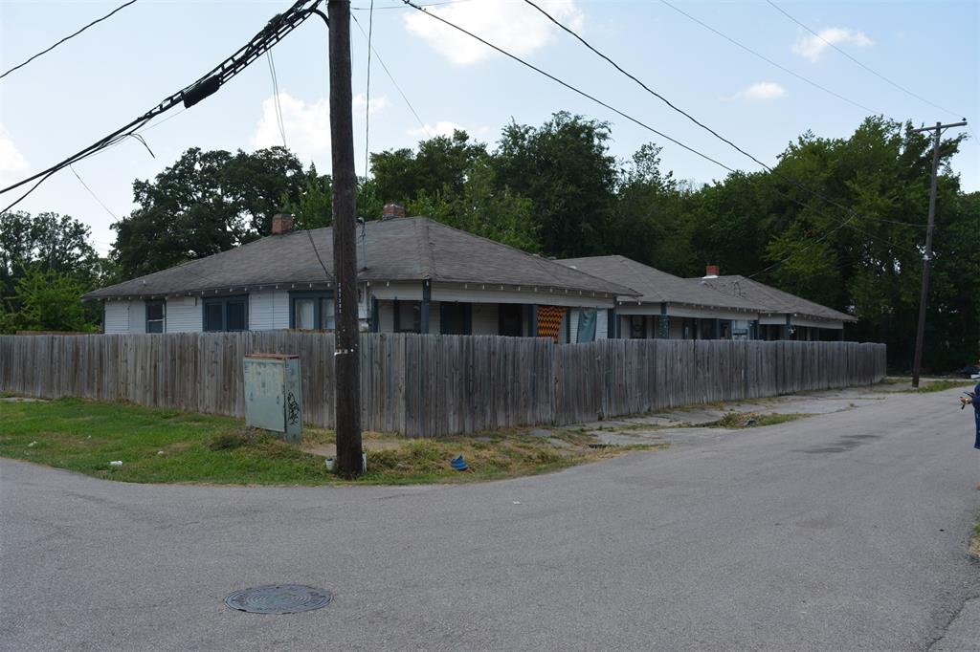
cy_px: 326
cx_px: 490
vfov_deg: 41.7
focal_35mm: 32
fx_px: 857
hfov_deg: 59.5
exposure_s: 1/160
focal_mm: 21
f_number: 7.1
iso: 100
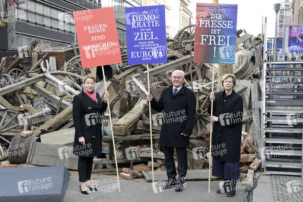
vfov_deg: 29.8
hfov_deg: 43.6
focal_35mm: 45
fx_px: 378
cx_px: 152
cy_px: 101
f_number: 6.3
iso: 4000
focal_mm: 45
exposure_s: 1/1600
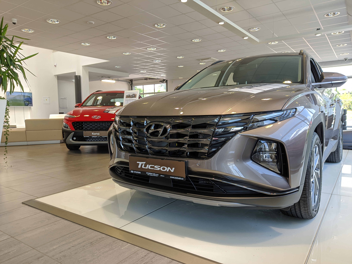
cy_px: 132
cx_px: 176
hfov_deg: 67.3
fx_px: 264
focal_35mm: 26
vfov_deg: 53.1
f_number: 1.75
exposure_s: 1/100
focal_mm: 4.75
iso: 122
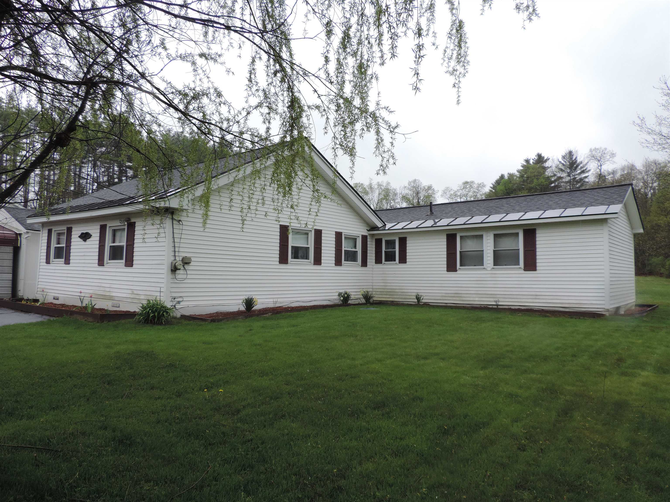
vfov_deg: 56.8
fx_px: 465
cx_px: 335
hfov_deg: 71.6
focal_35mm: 24
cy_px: 251
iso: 80
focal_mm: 4.3
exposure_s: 1/160
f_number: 3
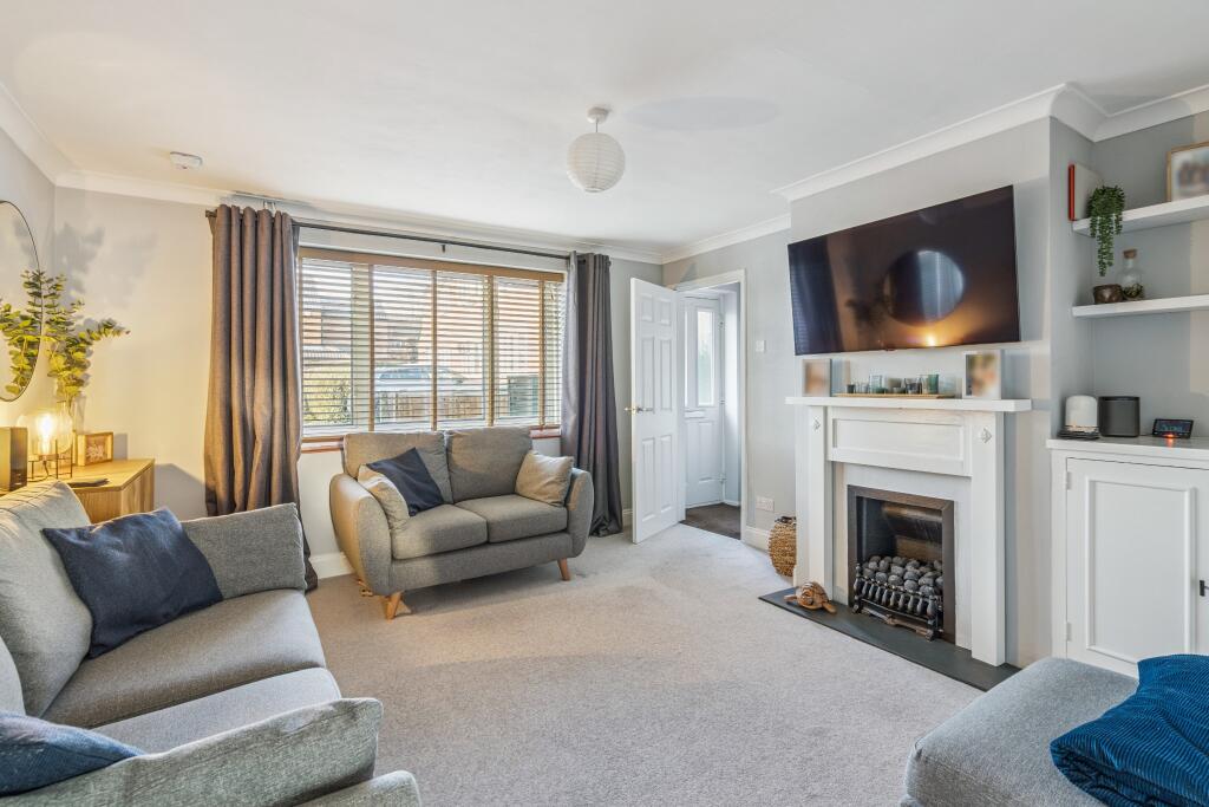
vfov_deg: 73.8
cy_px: 404
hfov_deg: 96.7
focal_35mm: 16
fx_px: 537
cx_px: 604
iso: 200
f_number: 5.6
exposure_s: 1/2
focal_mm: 16
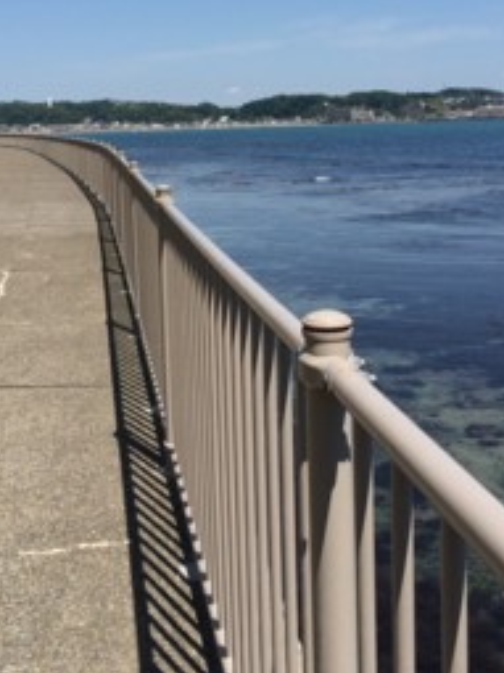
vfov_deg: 35.7
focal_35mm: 53
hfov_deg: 27.5
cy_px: 211
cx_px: 214
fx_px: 1030
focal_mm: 4.12
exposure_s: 1/2564
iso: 40
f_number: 2.2
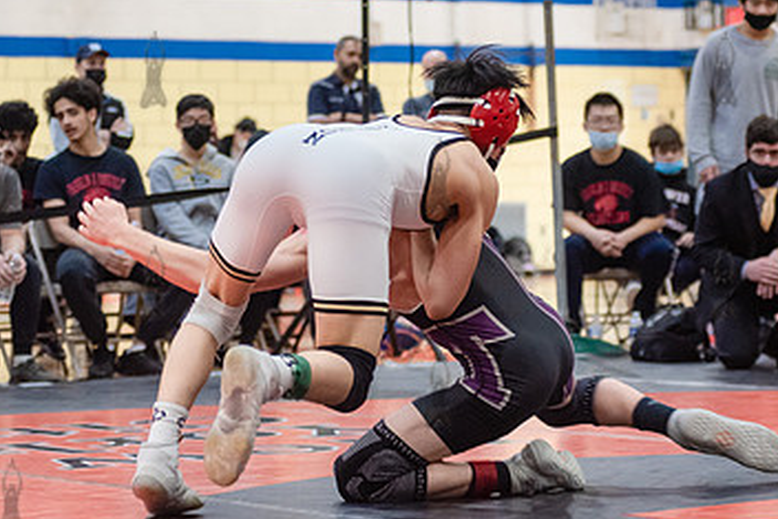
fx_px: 2854
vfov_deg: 10.4
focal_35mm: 132
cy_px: 176
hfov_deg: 15.5
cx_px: 438
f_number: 3.5
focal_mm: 80
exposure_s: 1/400
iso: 4000
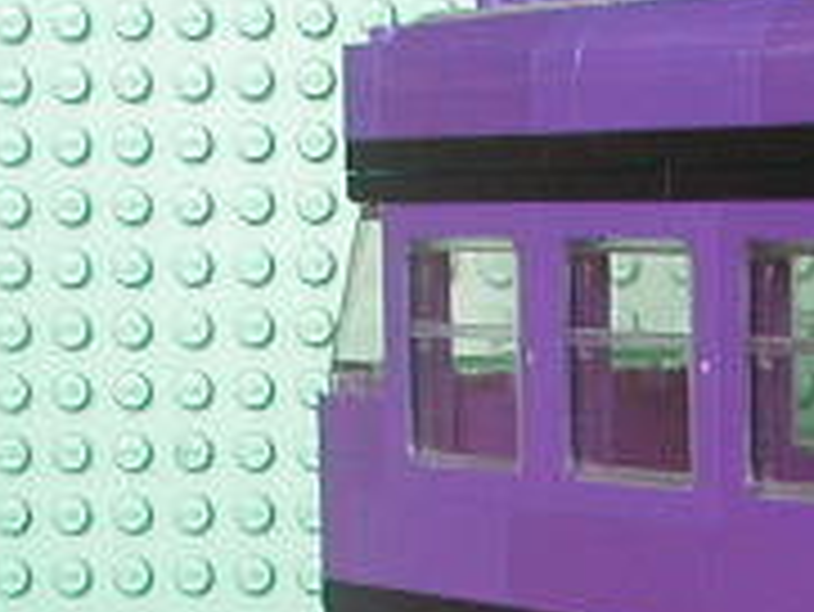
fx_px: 4494
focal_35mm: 191
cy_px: 1022
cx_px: 729
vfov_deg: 7.6
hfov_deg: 10.3
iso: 266
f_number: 3.2
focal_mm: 8.2
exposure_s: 1/25.8
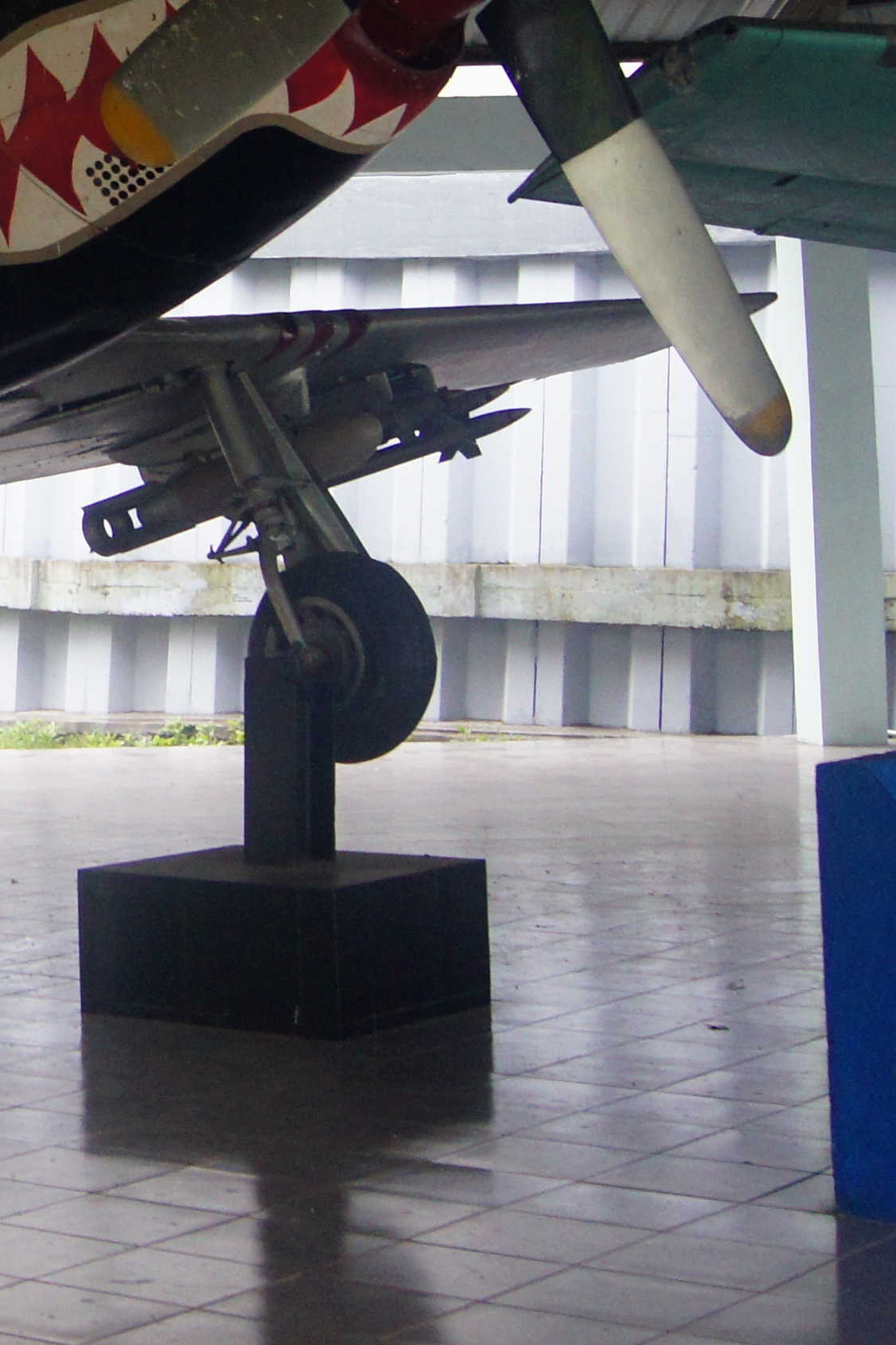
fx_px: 3248
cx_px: -469
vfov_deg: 23.0
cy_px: 229
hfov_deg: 14.6
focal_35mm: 87
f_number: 3.5
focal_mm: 20
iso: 1000
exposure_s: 1/320
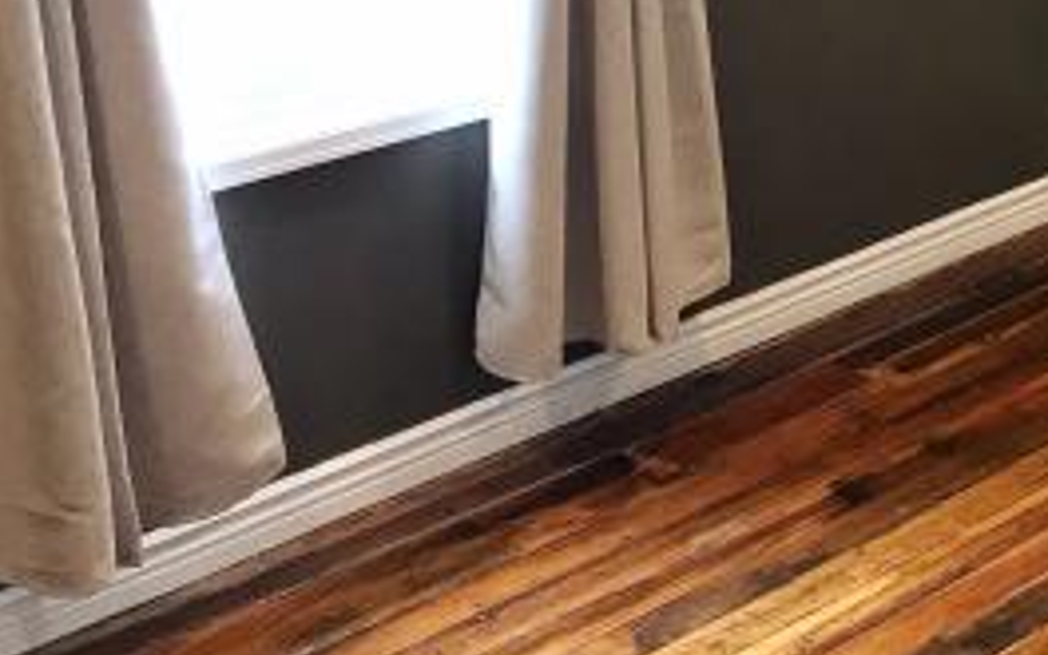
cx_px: 1076
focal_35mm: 72
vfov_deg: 16.9
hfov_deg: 26.8
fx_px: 2056
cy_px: -222
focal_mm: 3.99
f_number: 1.8
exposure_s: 1/30
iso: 25
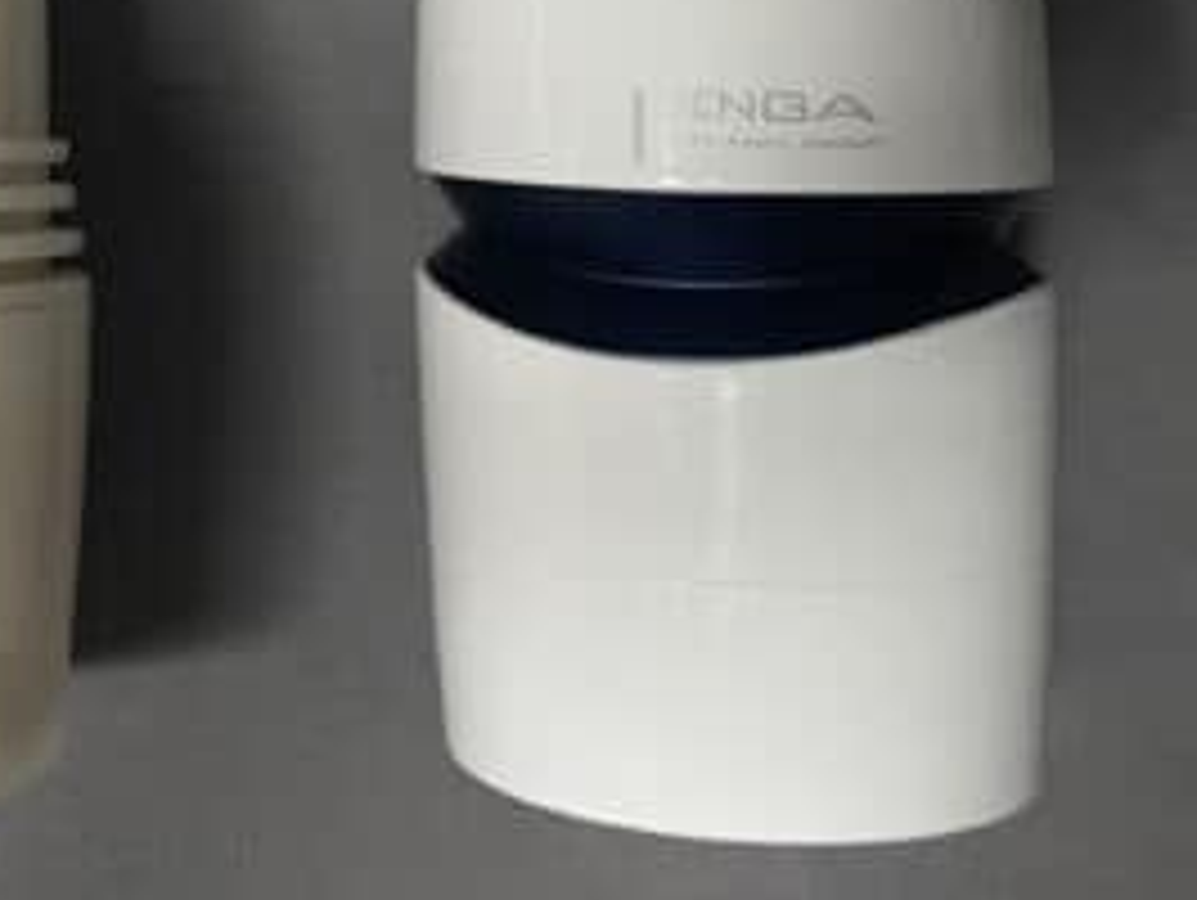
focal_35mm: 75
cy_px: -248
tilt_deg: -86.2
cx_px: 153
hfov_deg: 25.3
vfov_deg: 18.4
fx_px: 2596
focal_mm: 4.2
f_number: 1.6
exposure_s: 1/60
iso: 250
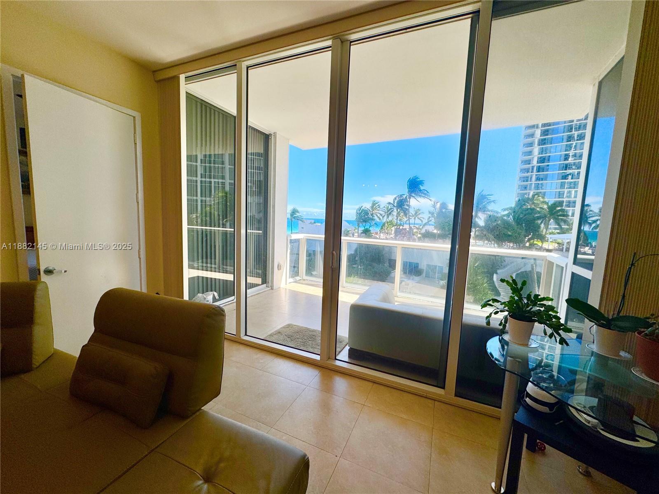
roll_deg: -3.5
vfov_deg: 85.7
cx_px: 330
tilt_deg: -6.8
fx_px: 267
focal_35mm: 14
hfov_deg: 102.1
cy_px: 247
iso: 40
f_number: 2.2
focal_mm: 2.22
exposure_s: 1/349
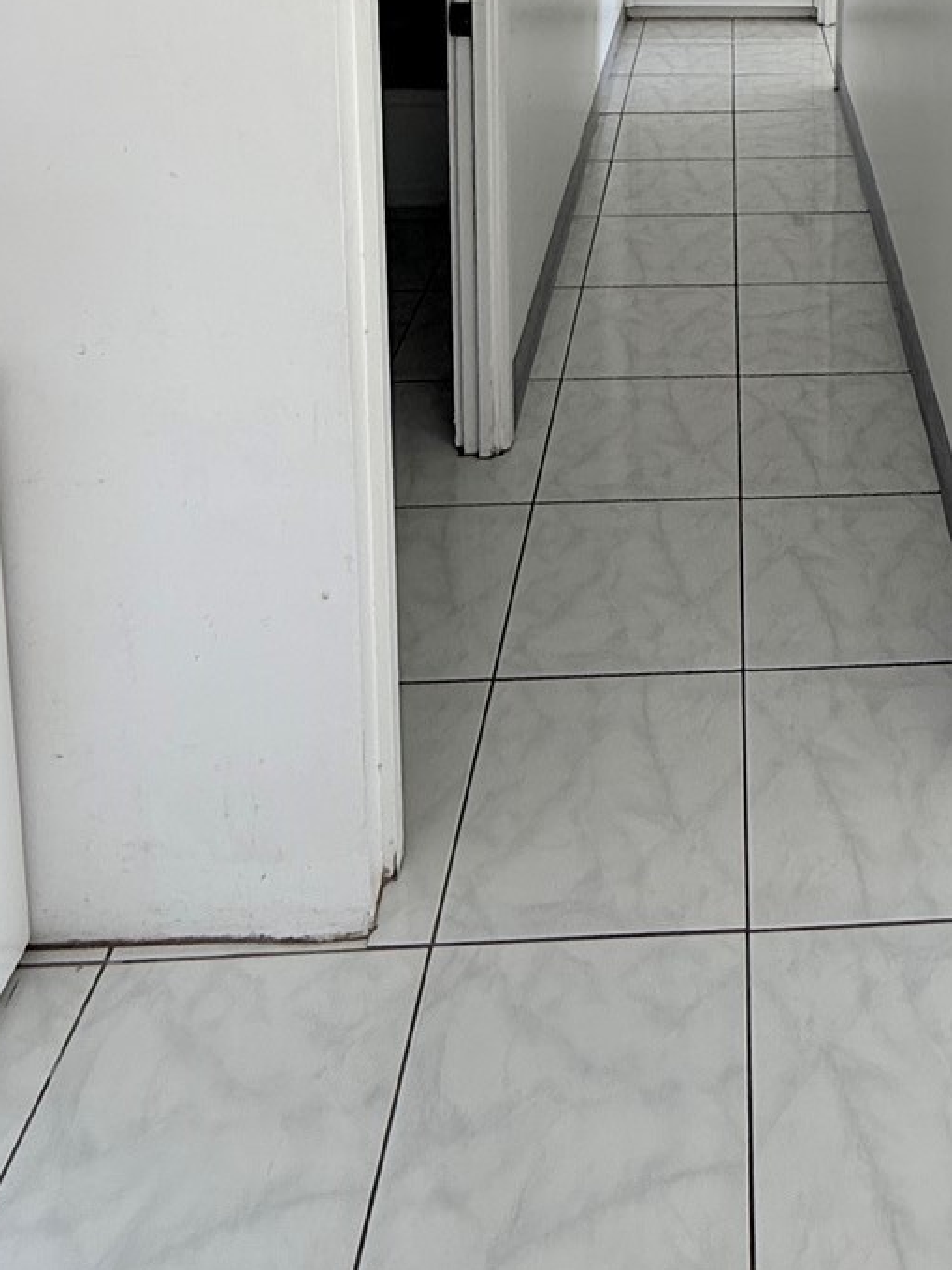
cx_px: 799
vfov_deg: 42.6
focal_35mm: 33
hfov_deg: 40.6
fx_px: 1210
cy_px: -144
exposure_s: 1/99
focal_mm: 2.22
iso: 80
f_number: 2.2
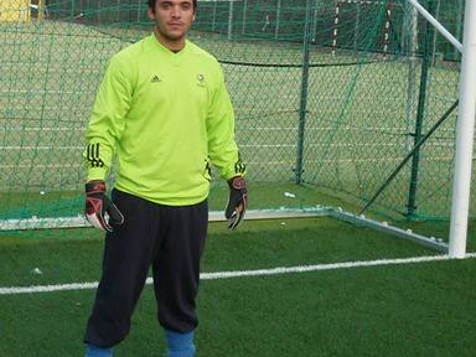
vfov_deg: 19.6
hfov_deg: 25.9
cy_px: 143
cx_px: 193
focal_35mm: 75
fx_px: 1031
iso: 500
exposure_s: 1/800
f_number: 3.2
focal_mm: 8
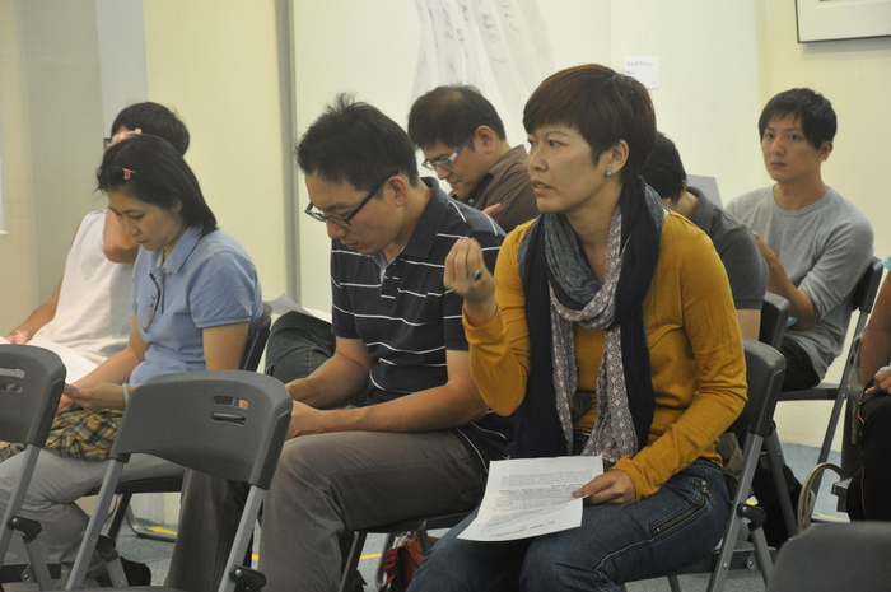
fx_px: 2447
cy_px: 296
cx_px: 446
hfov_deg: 20.6
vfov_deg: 13.8
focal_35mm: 99
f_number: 5.3
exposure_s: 1/15
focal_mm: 66
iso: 1600
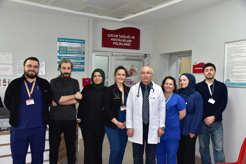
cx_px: 123
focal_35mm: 32
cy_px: 82
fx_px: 219
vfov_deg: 41.1
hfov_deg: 58.7
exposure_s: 1/200
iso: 3200
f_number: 5.6
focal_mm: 32
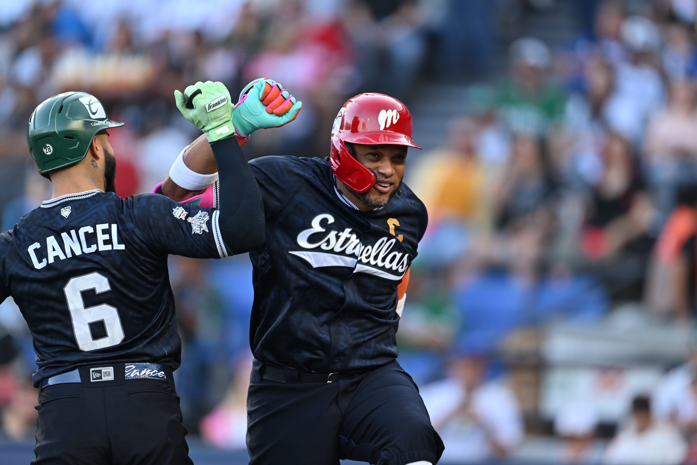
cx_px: 348
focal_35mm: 400
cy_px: 232
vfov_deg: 3.4
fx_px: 7744
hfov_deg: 5.2
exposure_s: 1/1000
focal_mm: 400
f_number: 2.8
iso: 640
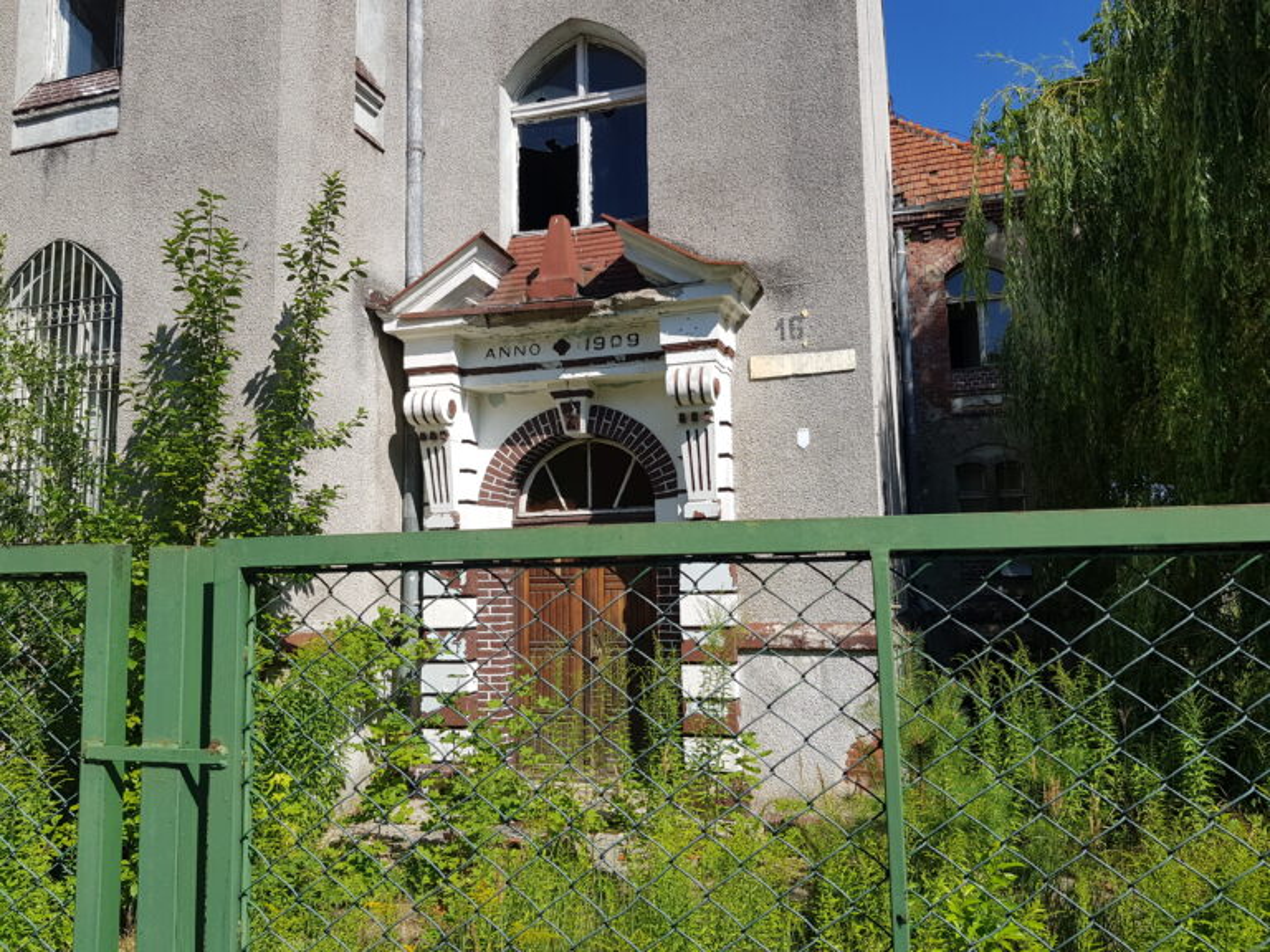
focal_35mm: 26
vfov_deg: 53.1
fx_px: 954
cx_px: 635
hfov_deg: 67.3
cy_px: 476
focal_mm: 4.2
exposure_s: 1/2184
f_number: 1.7
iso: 40
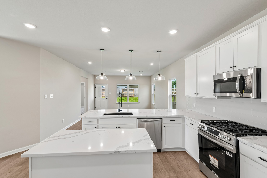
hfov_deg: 96.7
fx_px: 119
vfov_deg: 73.8
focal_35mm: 16
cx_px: 134
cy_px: 89
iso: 100
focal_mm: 16
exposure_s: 1/8
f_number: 9
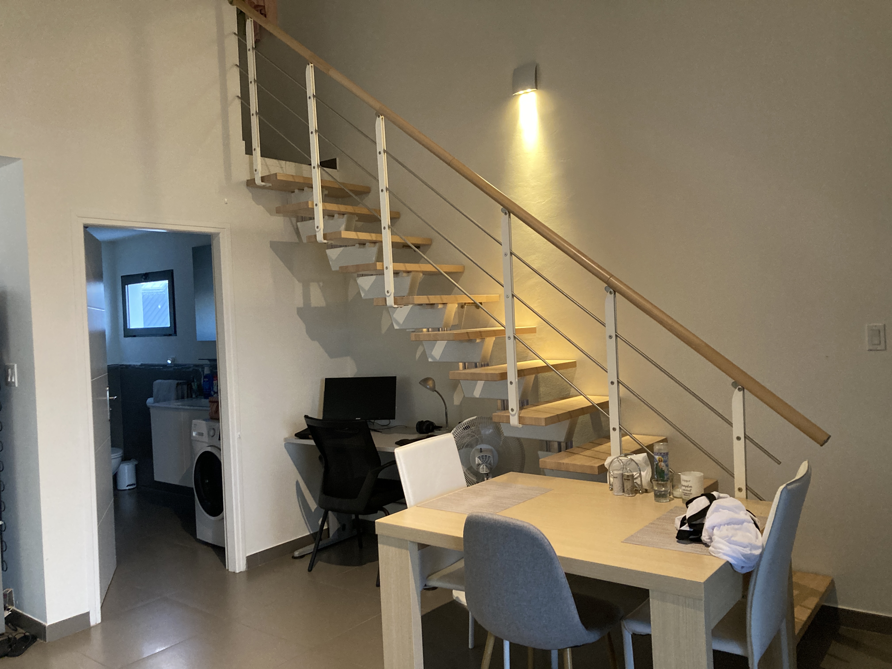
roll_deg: +1.9
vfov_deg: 49.7
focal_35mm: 28
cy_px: 334
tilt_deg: -2.0
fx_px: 722
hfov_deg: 63.4
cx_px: 446
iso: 250
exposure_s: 1/40
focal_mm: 3.99
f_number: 1.8
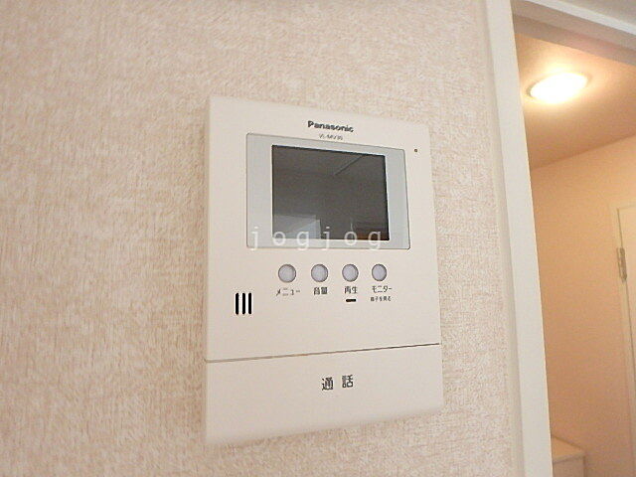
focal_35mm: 21
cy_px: 238
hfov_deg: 79.0
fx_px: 386
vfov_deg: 63.4
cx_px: 318
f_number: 3.5
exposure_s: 1/30
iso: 400
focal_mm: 3.7
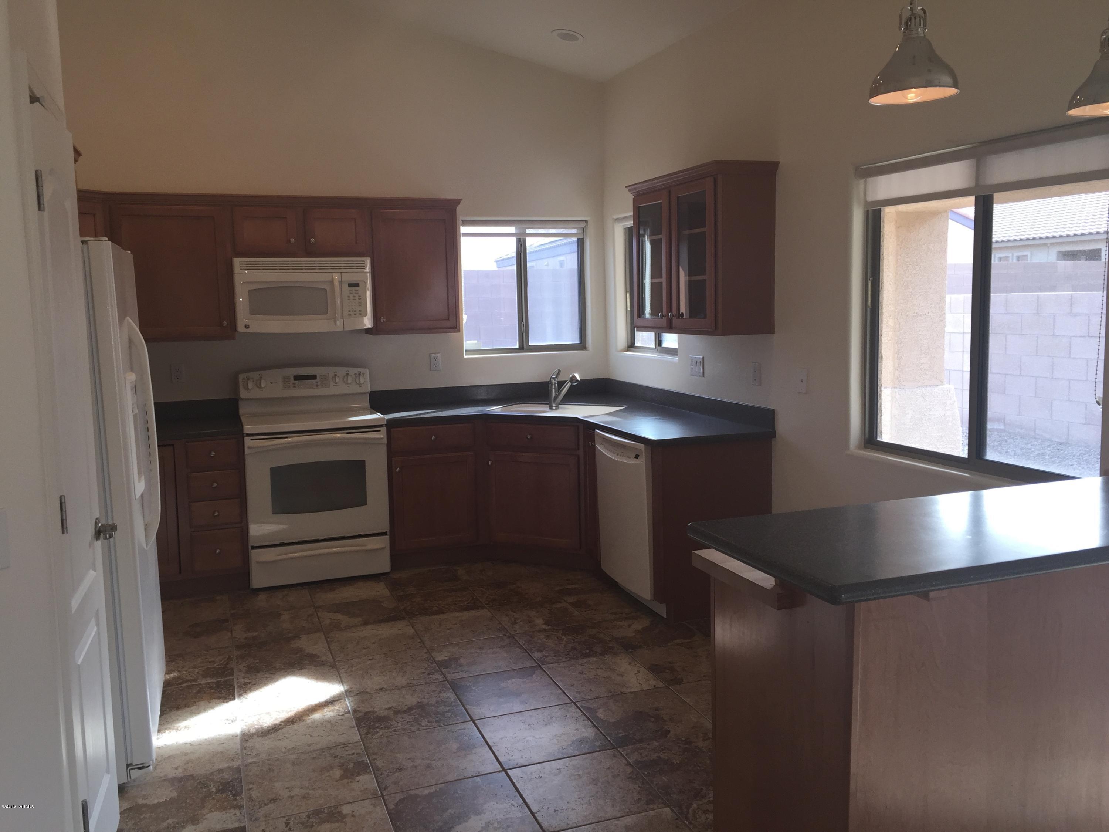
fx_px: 929
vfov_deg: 48.2
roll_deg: +0.3
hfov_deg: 61.7
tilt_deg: -6.3
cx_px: 554
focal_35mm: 29
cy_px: 416
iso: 32
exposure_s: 1/60
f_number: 2.2
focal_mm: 4.15
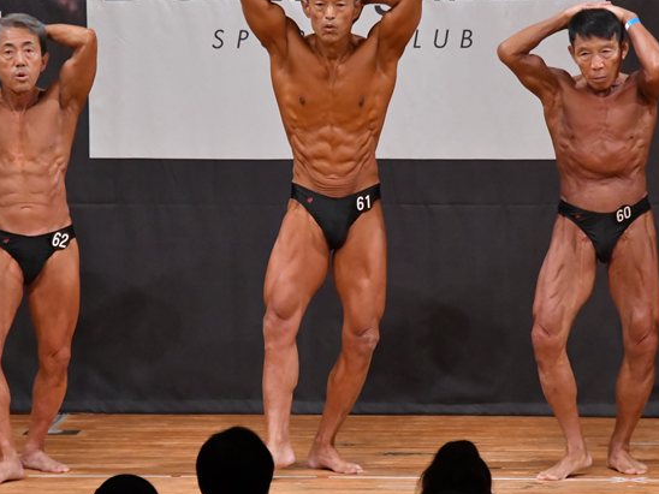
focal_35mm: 367
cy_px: 213
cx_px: 302
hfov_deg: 5.4
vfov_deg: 4.1
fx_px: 6987
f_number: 5.6
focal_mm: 180
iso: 6400
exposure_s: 1/400
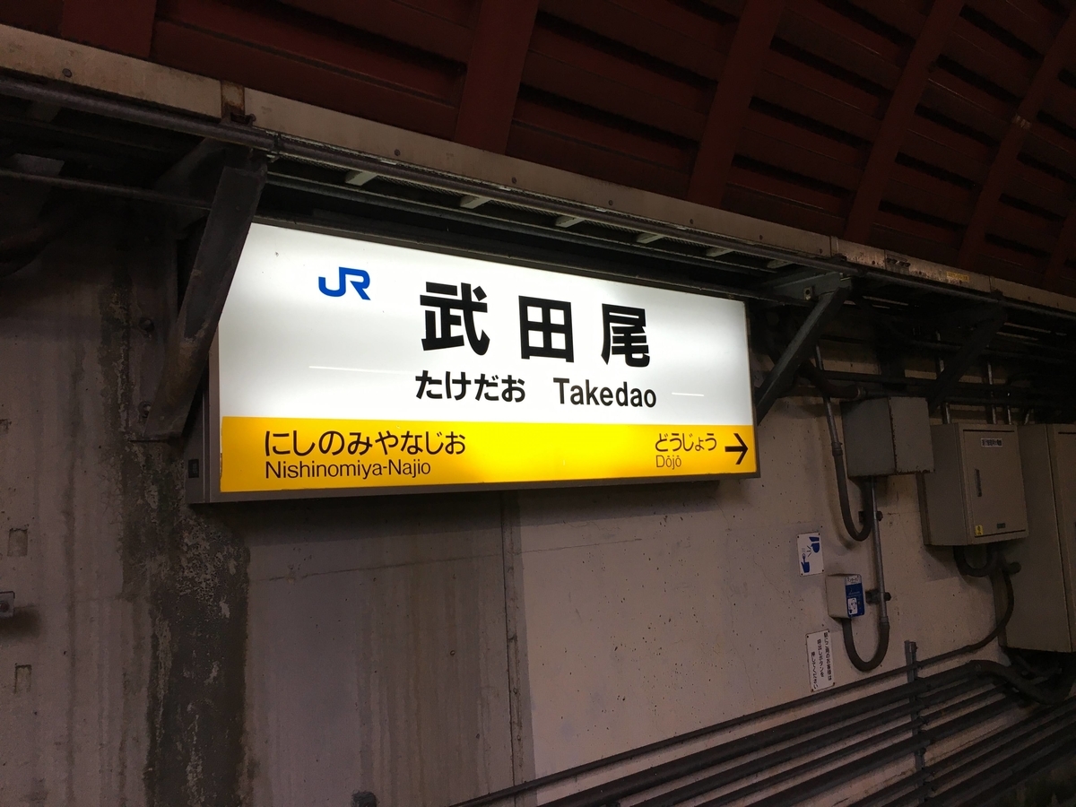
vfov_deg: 48.2
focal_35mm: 29
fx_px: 901
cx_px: 538
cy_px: 404
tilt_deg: +7.8
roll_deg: +3.1
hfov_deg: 61.7
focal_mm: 4.15
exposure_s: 1/40
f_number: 2.2
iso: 25
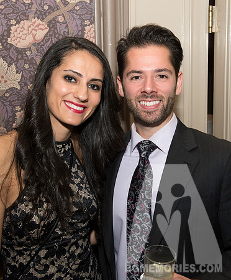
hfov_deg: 30.0
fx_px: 430
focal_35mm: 51
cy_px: 132
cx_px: 131
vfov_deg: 36.0
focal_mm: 35
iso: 1000
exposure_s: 1/80
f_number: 5.6
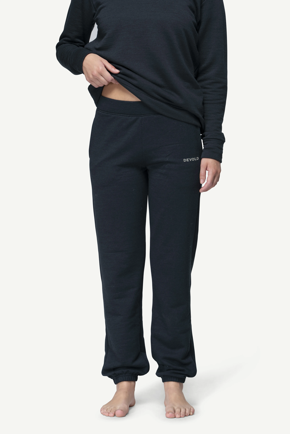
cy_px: 217
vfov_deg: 18.8
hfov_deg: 12.6
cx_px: 145
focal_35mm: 109
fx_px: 1317
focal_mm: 109
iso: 100
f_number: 6.3
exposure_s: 1/50
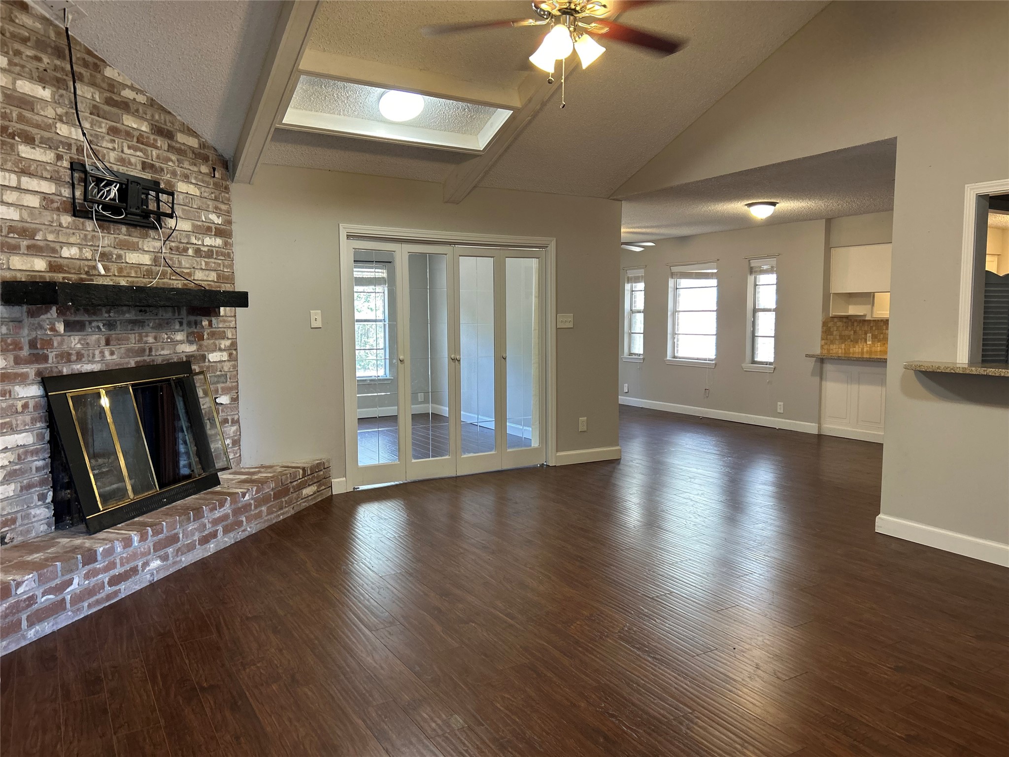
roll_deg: +0.9
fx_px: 758
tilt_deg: -3.9
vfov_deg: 53.1
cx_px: 504
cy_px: 378
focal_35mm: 26
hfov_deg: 67.3
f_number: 1.5
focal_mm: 5.7
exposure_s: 1/60
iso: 125
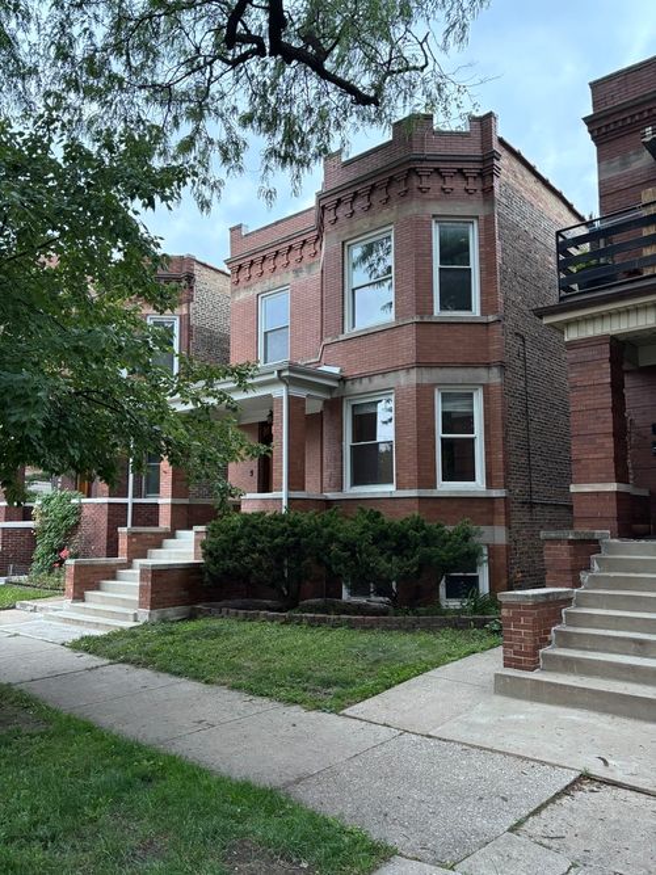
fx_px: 657
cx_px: 328
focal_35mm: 26
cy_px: 438
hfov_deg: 53.0
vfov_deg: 67.3
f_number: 1.6
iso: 320
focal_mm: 5.96
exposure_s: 1/60
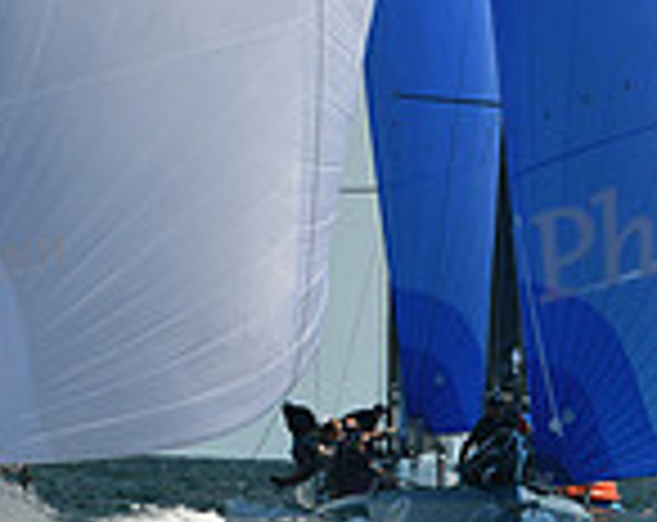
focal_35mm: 636
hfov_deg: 3.1
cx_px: 299
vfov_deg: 2.4
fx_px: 12334
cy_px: -441
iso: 320
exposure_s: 1/640
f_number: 9
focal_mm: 170
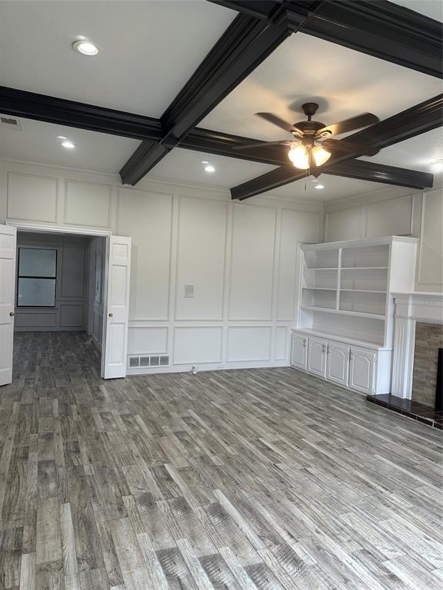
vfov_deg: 71.6
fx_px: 410
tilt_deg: -1.7
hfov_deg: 56.8
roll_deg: -3.2
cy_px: 295
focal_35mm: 24
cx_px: 222
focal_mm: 6.86
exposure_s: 1/120
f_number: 1.78
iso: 100
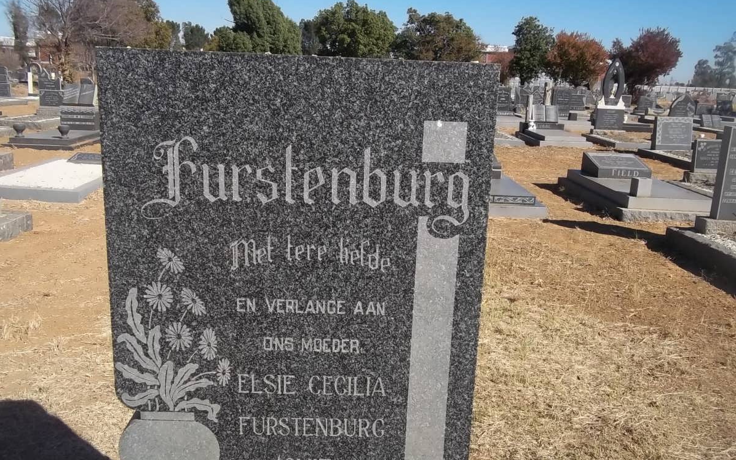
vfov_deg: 37.2
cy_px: 250
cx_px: 368
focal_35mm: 34
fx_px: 682
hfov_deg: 56.7
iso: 80
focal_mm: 5.7
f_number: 5.5
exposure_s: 1/500
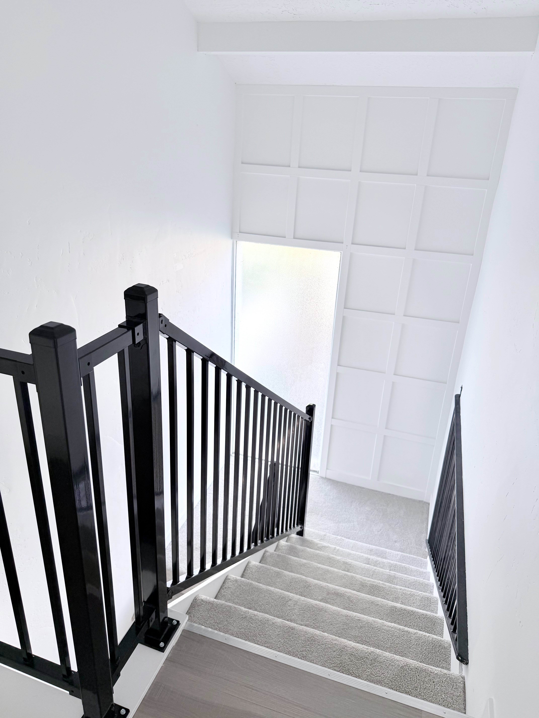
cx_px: 270
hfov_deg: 56.8
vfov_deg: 71.6
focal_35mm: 24
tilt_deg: -24.3
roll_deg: -2.8
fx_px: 498
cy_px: 359
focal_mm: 6.76
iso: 100
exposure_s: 1/182
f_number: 1.78
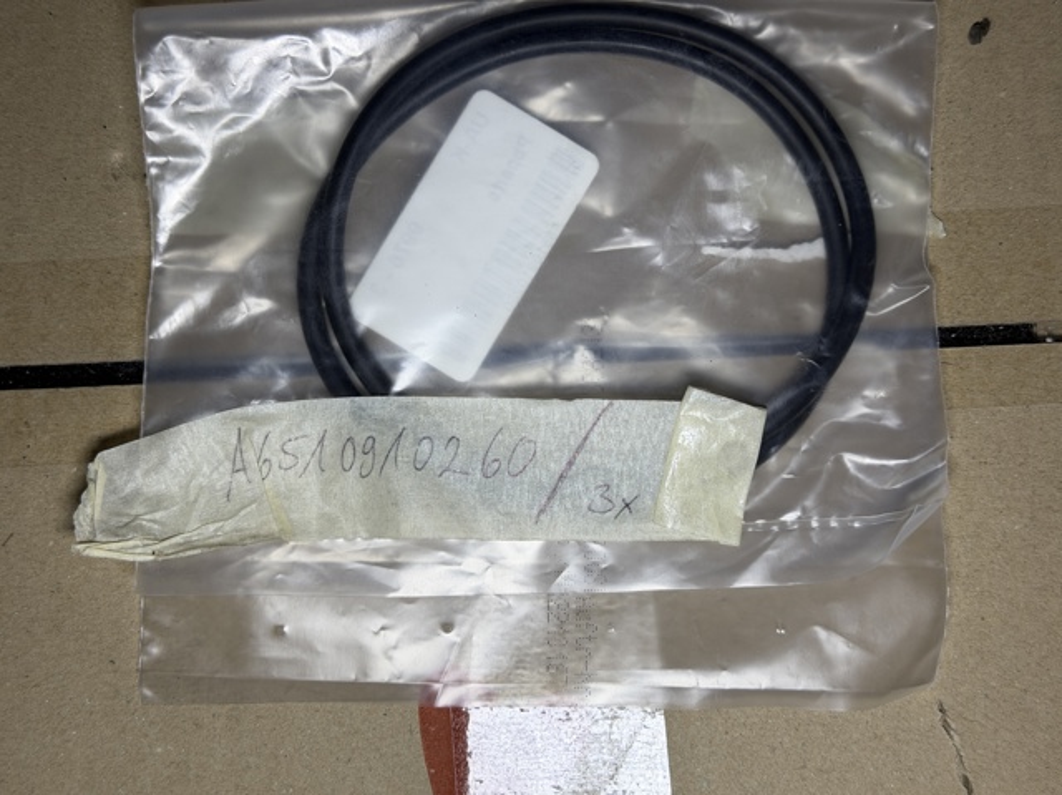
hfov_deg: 39.7
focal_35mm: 48
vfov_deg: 30.2
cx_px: 531
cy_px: 398
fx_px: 1472
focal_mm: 6.76
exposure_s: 1/134
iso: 80
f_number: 1.78
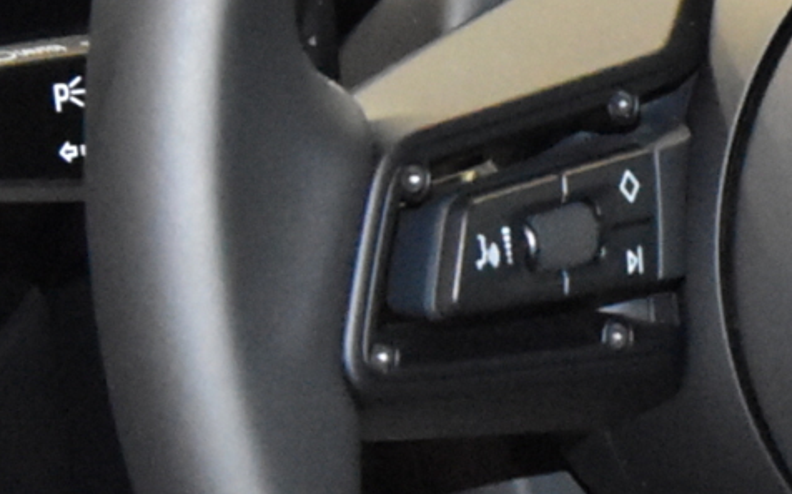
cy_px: 415
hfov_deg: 9.4
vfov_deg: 6.1
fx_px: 4617
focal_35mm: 214
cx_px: 1329
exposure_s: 1/60
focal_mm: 26
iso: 6400
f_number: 8
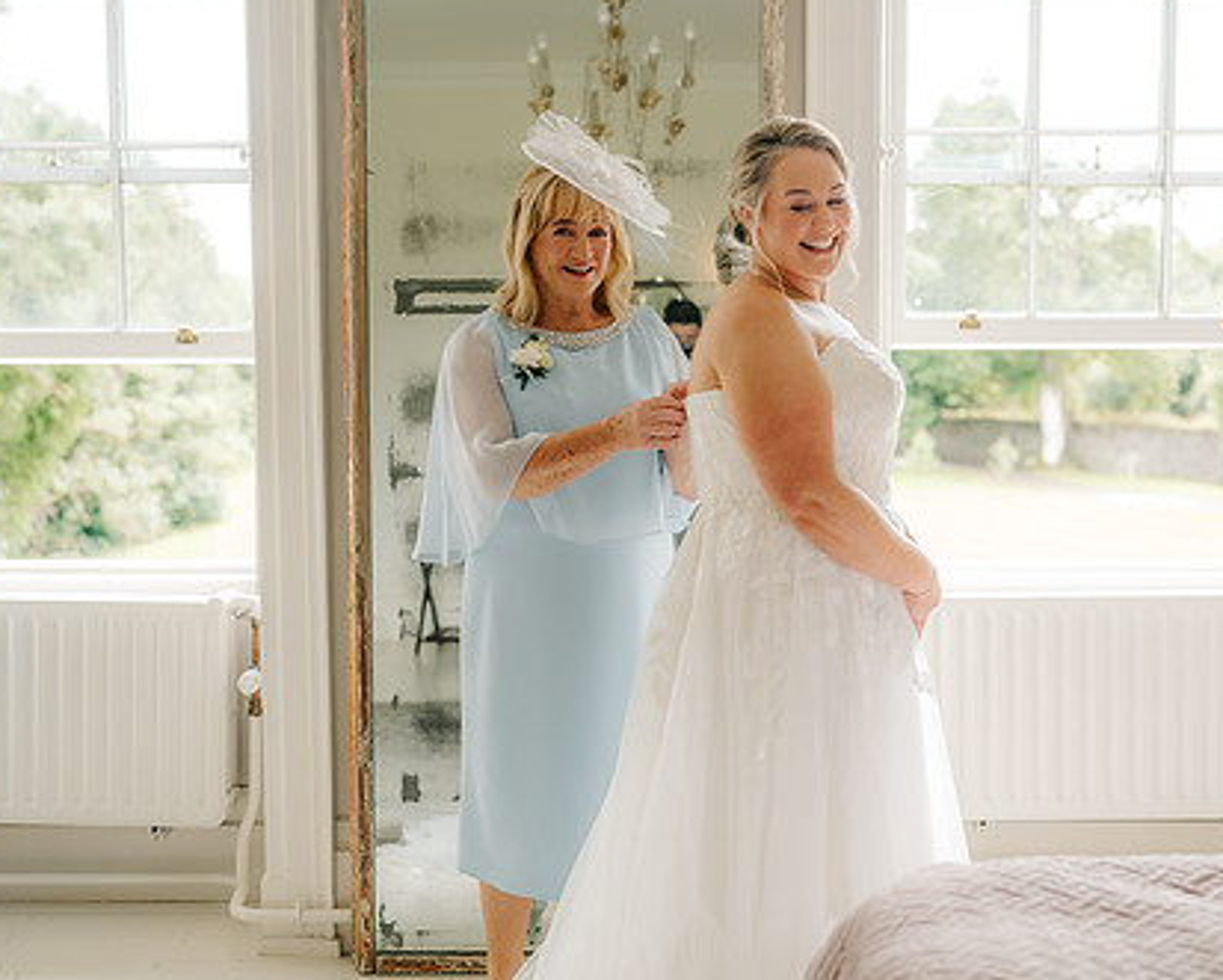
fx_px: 1702
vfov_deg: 32.1
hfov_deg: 39.4
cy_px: 466
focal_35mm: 47
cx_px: 723
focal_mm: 35
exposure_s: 1/200
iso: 100
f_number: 2
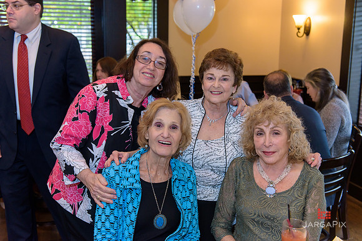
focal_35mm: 44
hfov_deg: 44.5
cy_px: 120
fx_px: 443
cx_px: 181
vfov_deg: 30.5
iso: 800
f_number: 3.2
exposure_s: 1/125
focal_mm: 44
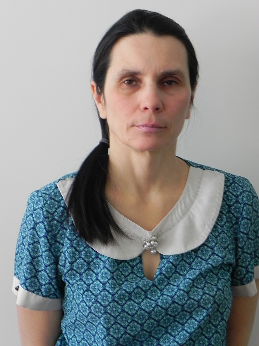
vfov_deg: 20.7
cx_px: 130
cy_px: 173
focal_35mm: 95
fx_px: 948
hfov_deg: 15.6
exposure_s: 1/30
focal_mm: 16.9
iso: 201
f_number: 4
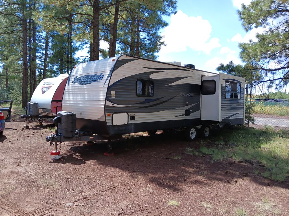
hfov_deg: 67.3
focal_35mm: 26
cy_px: 108
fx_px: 217
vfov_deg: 53.1
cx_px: 144
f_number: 1.8
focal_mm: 3.98
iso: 20
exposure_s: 1/280
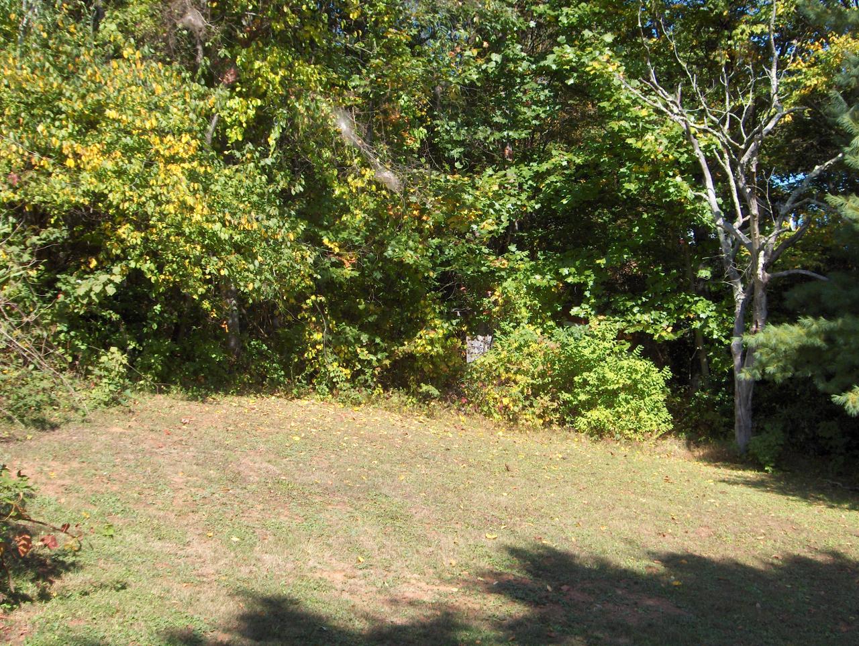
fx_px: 969
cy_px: 323
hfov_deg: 47.8
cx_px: 430
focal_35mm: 39
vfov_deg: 36.9
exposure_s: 1/292
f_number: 4.8
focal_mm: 8
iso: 100
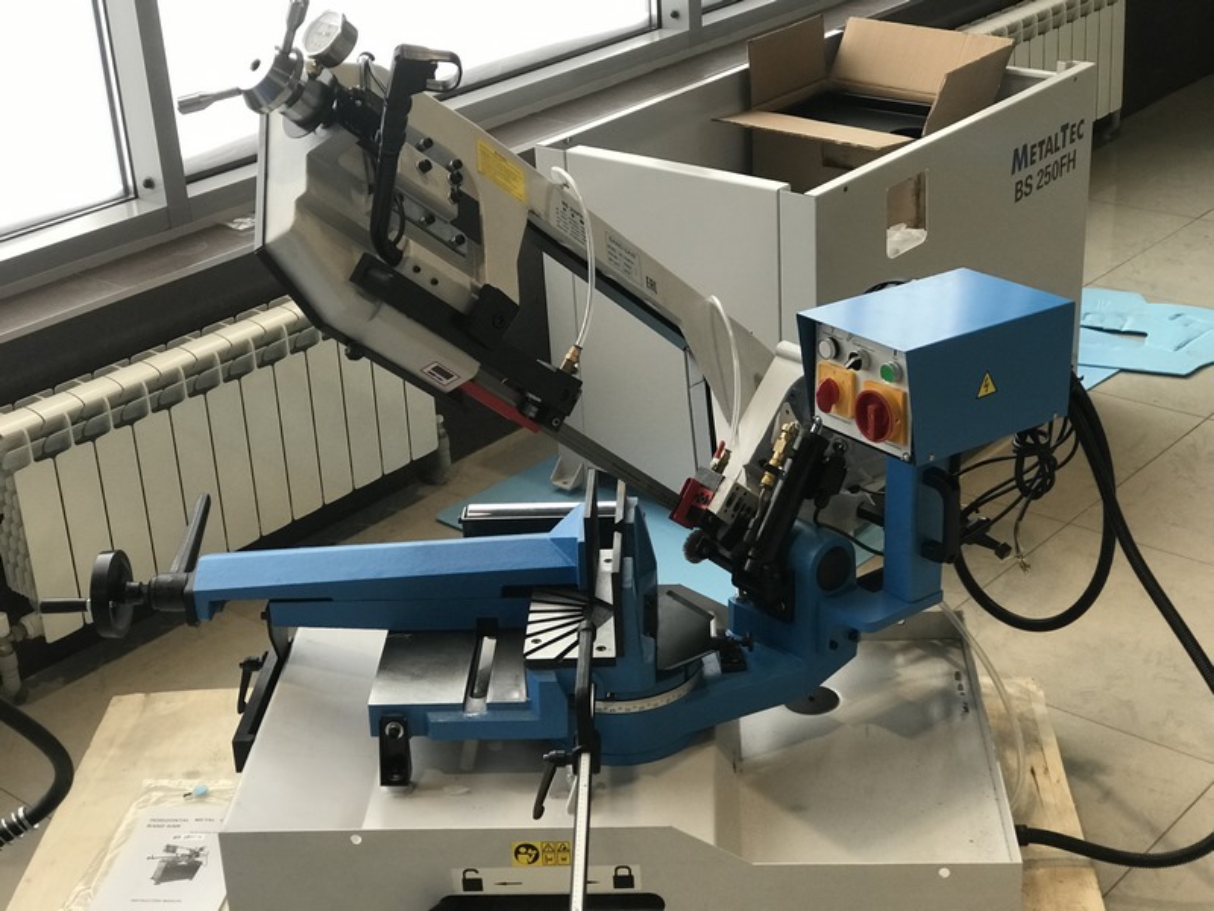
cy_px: 456
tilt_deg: -24.4
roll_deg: +2.7
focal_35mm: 57
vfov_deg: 25.7
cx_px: 607
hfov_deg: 33.8
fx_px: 1999
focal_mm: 6.6
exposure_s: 1/50
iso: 80
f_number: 2.8
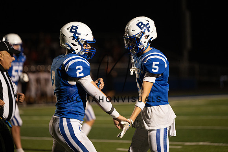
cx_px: 120
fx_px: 1399
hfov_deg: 9.3
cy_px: 70
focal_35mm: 221
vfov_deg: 6.2
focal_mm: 200
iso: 3200
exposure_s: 1/1250
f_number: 3.2
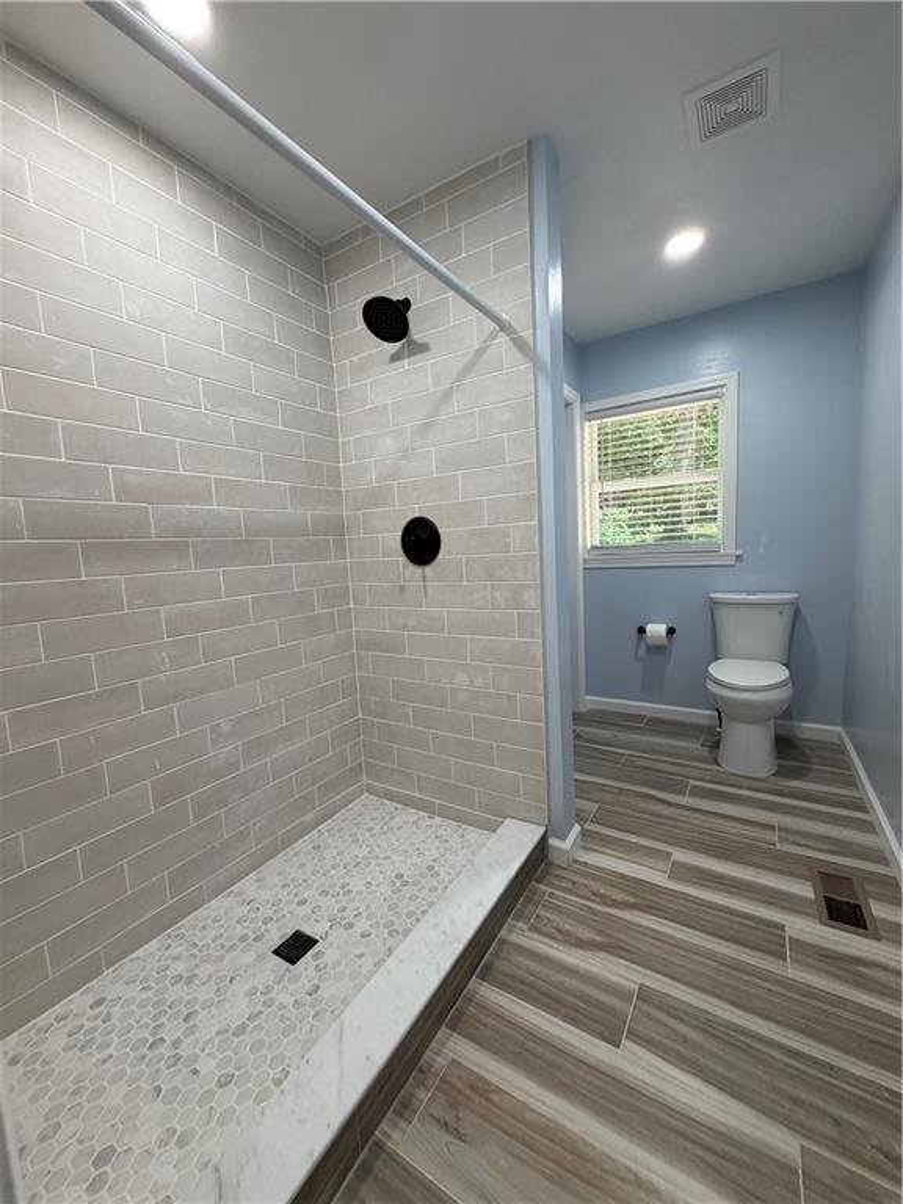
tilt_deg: -6.3
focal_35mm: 14
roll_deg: +3.0
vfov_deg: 102.1
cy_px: 602
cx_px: 452
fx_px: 487
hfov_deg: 85.7
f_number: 2.2
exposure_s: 1/120
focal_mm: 2.22
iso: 200
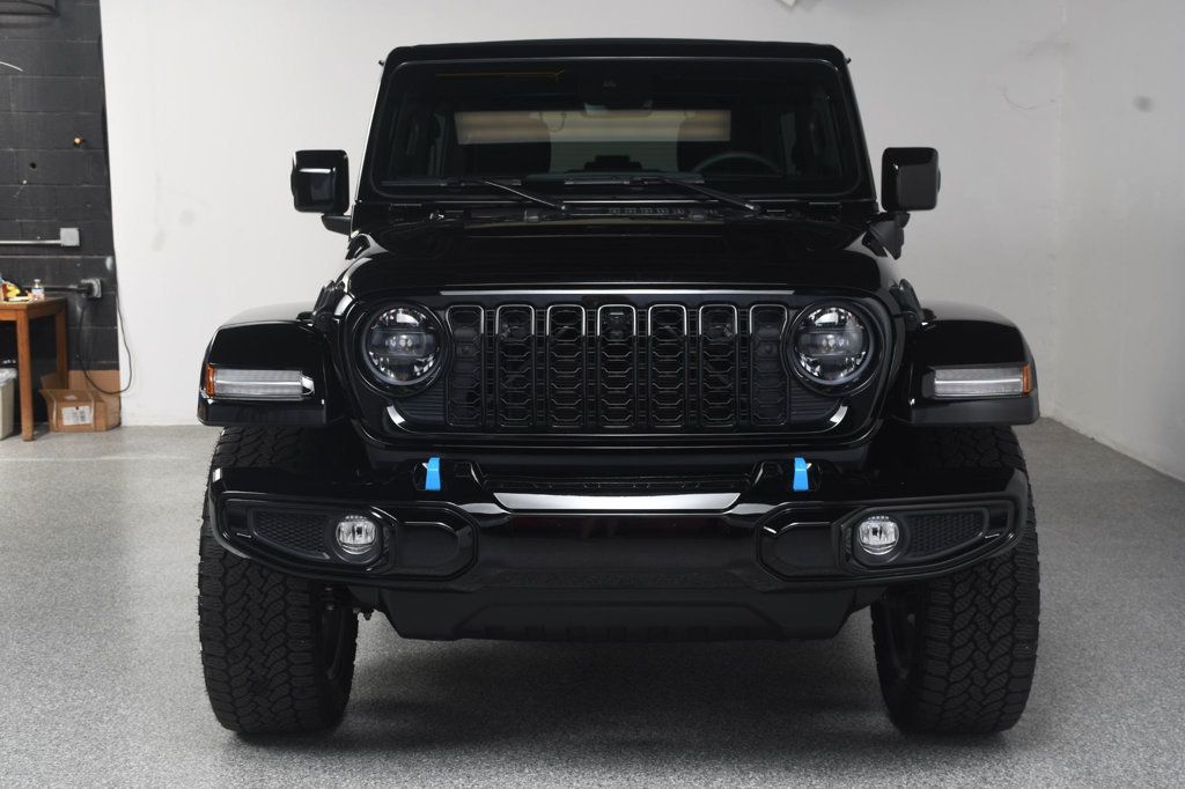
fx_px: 1711
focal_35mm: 52
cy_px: 394
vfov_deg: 26.0
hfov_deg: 38.2
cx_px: 592
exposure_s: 1/160
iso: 100
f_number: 9
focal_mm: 35
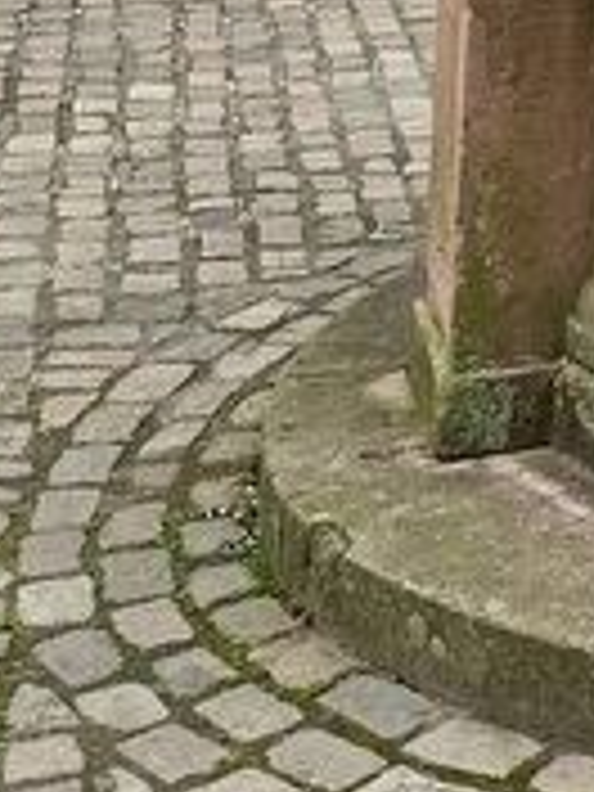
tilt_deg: +13.2
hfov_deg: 12.2
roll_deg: -0.2
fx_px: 2494
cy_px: -972
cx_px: 1143
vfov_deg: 14.0
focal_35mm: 109
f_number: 1.78
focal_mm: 6.86
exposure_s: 1/310
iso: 80
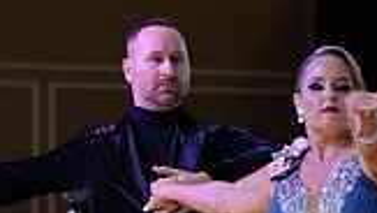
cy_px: 407
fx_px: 3922
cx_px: 219
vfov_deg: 3.1
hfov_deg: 5.5
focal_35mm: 392
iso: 2000
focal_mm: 105
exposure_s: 1/400
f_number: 4
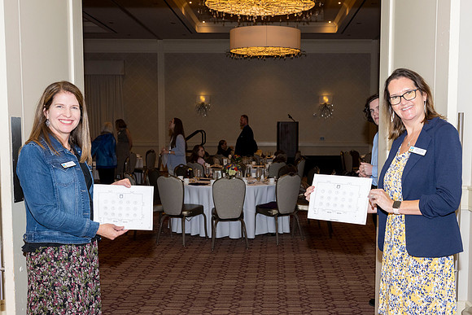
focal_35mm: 43
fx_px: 569
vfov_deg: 30.8
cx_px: 267
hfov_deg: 44.9
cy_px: 193
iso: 800
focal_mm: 33.5
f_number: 5.6
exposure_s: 1/160
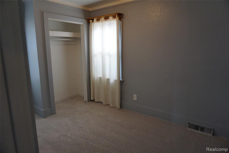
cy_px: 76
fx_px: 153
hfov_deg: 73.7
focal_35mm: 24
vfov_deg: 53.1
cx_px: 114
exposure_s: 1/160
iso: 1000
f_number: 4
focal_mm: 16
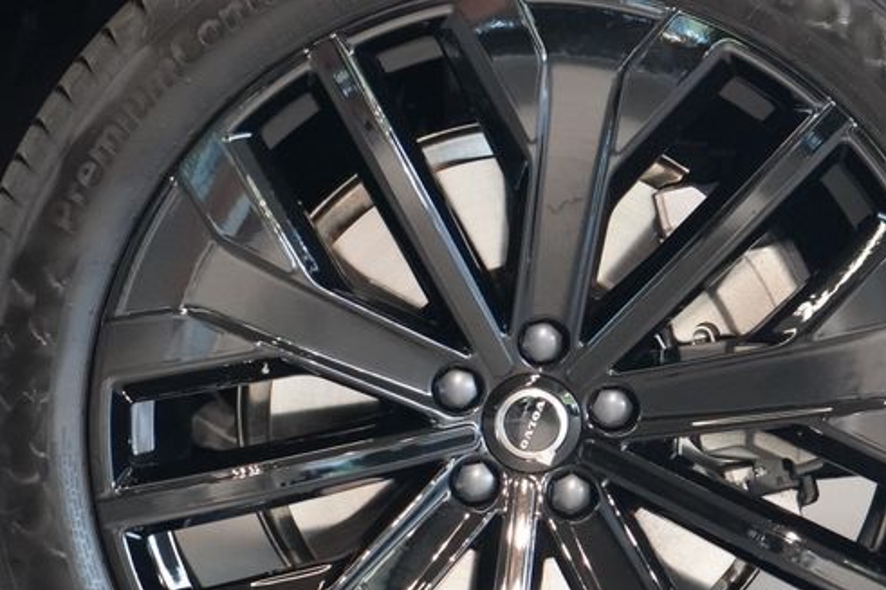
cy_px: 414
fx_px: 3592
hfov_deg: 14.1
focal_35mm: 146
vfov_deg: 9.4
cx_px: 534
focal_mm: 70
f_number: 5.6
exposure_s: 1/125
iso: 12800
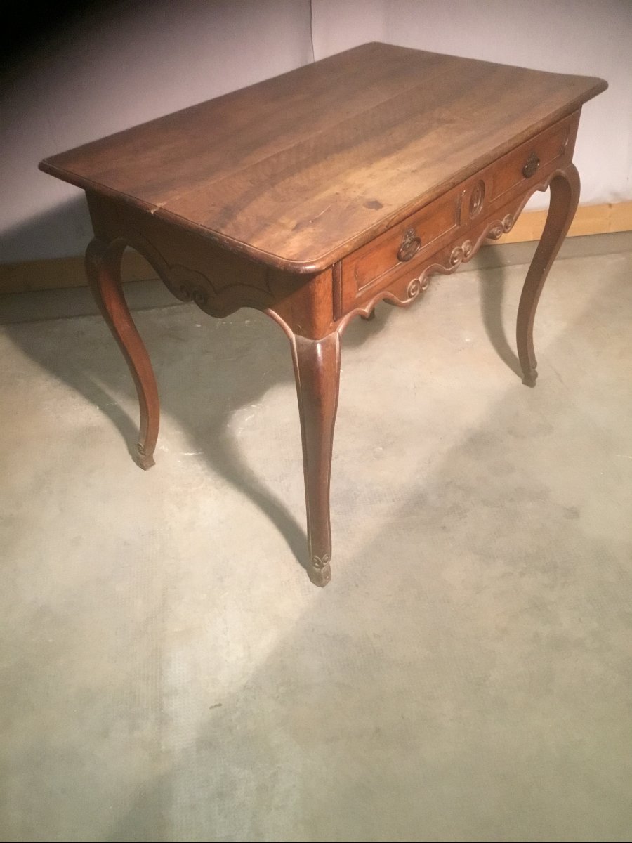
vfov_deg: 58.4
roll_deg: +1.2
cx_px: 316
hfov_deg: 45.4
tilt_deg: -40.1
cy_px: 422
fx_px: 755
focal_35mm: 31
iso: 200
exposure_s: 1/25
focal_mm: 3.3
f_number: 2.4
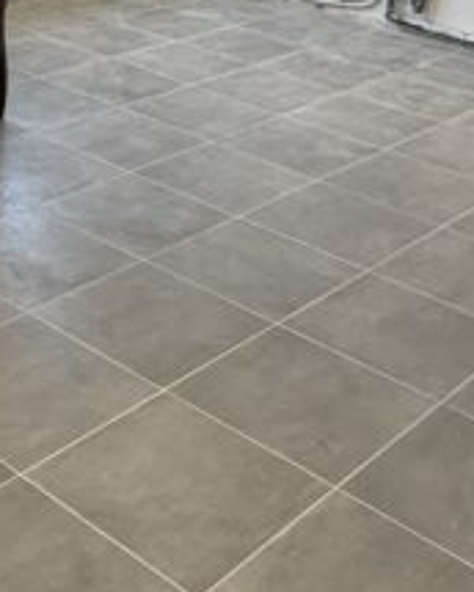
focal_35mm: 65
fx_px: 1140
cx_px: 63
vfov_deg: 28.2
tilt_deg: -17.0
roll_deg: -3.7
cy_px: 74
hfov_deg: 23.0
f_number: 2.2
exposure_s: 1/99
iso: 125
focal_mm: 2.22
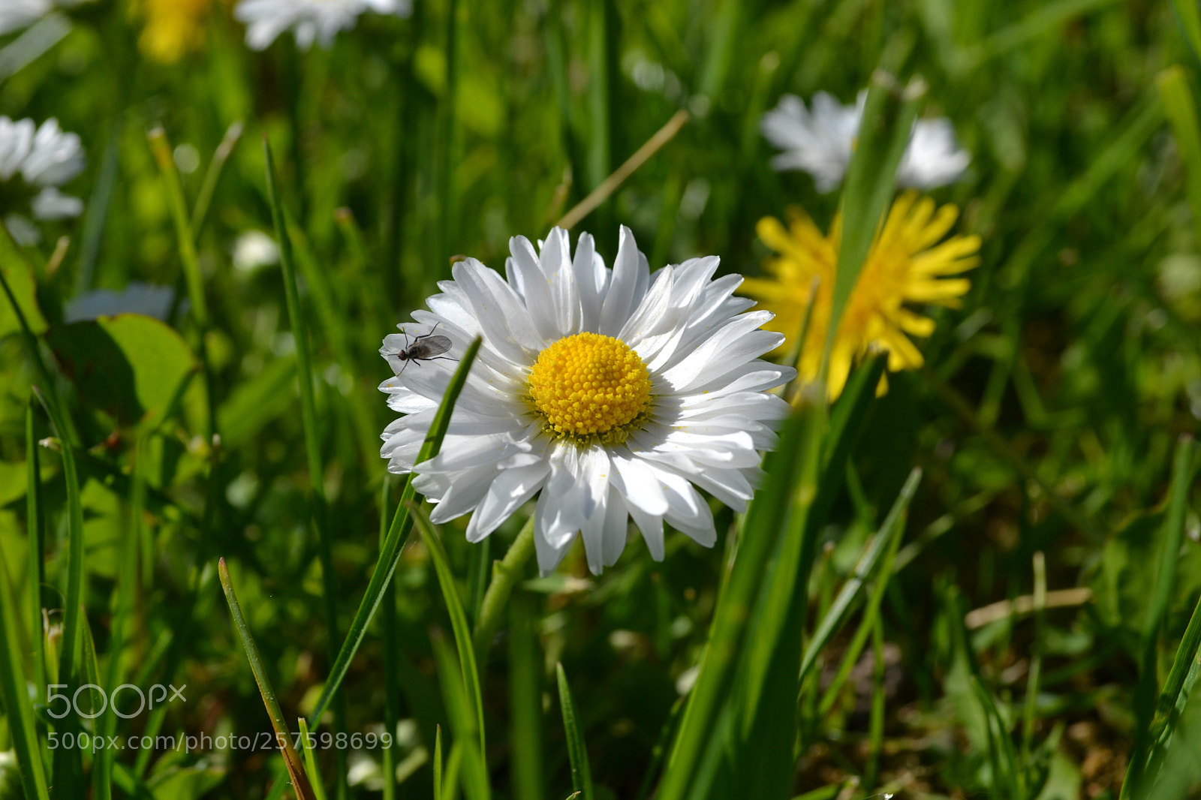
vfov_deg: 25.7
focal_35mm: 52
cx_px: 600
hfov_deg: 37.9
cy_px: 400
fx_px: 1751
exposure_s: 1/320
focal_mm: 35
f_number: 9
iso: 100
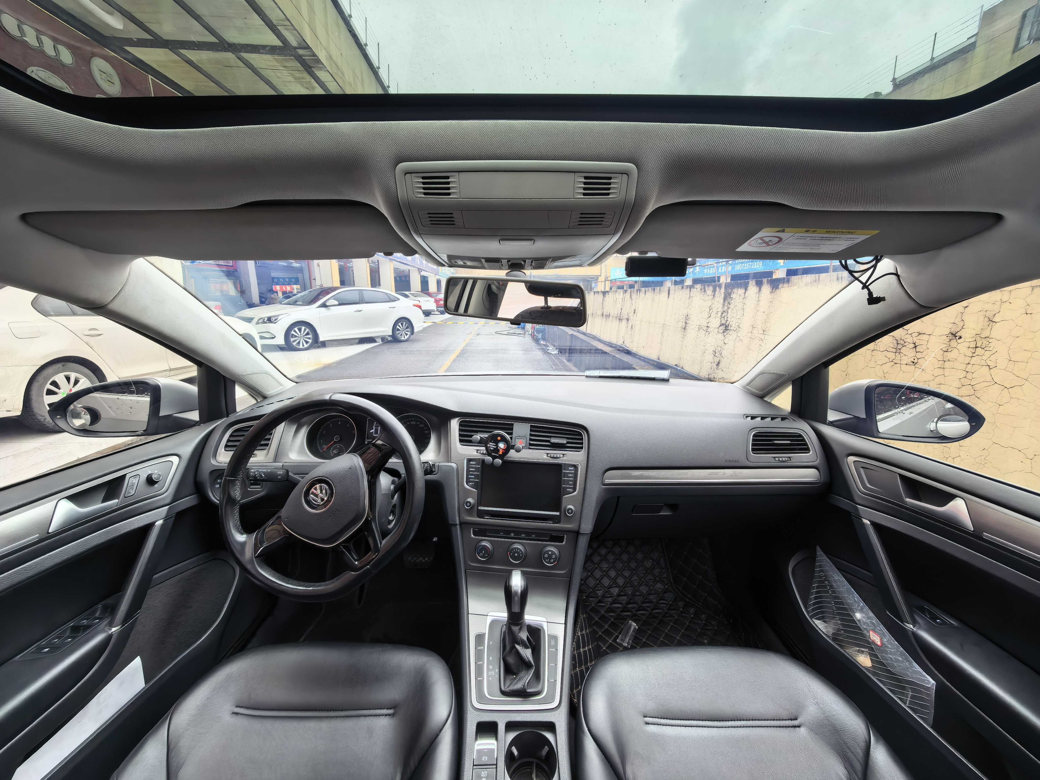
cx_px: 520
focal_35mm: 13
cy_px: 390
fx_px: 391
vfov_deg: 89.9
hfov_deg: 106.2
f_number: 2.2
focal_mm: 1.95
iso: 80
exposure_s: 1/100
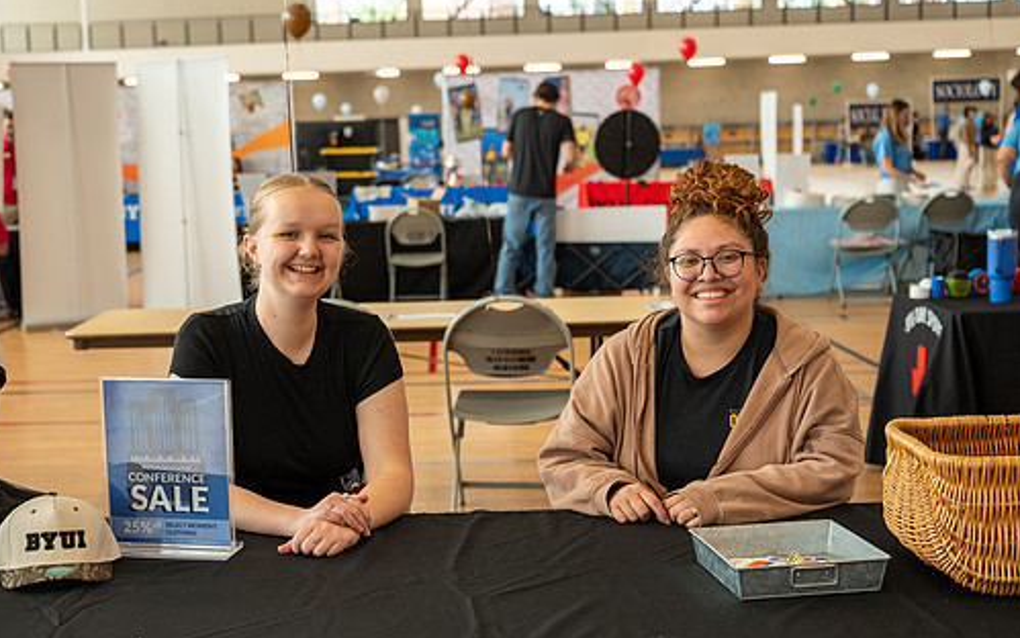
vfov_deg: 24.0
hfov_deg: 37.3
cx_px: 380
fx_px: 1501
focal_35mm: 54
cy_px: 340
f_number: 2.8
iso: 200
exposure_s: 1/125
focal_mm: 34.5
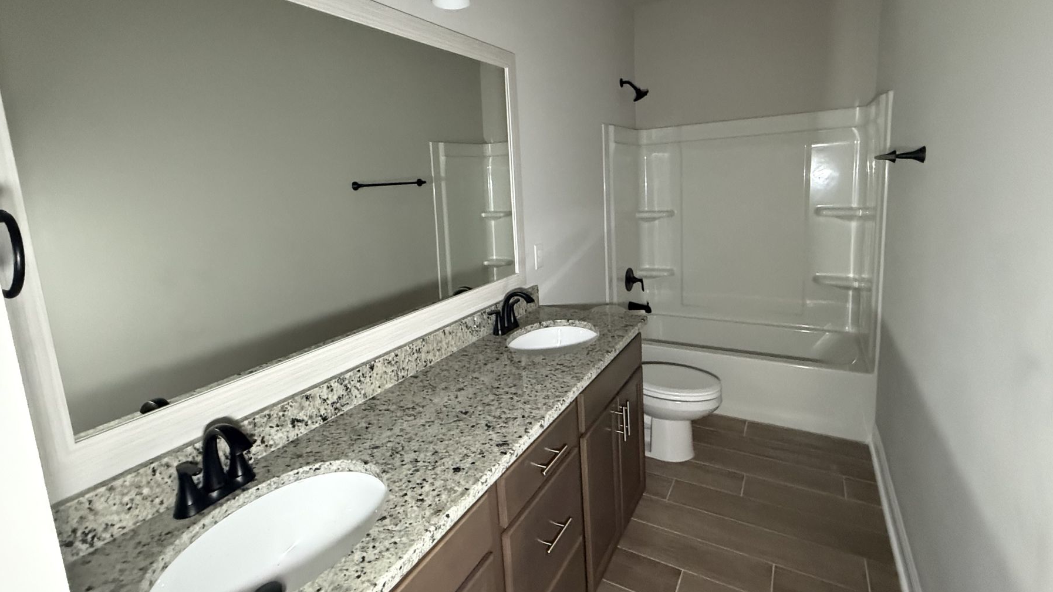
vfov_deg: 63.6
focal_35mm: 17
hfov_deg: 95.9
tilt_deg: -8.7
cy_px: 251
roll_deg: +3.2
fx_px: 475
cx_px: 529
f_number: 2.2
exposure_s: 1/60
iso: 1000
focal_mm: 2.22
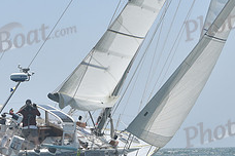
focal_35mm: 178
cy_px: 83
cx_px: 131
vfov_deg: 7.7
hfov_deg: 11.5
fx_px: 1162
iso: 320
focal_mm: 70
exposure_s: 1/1000
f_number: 10
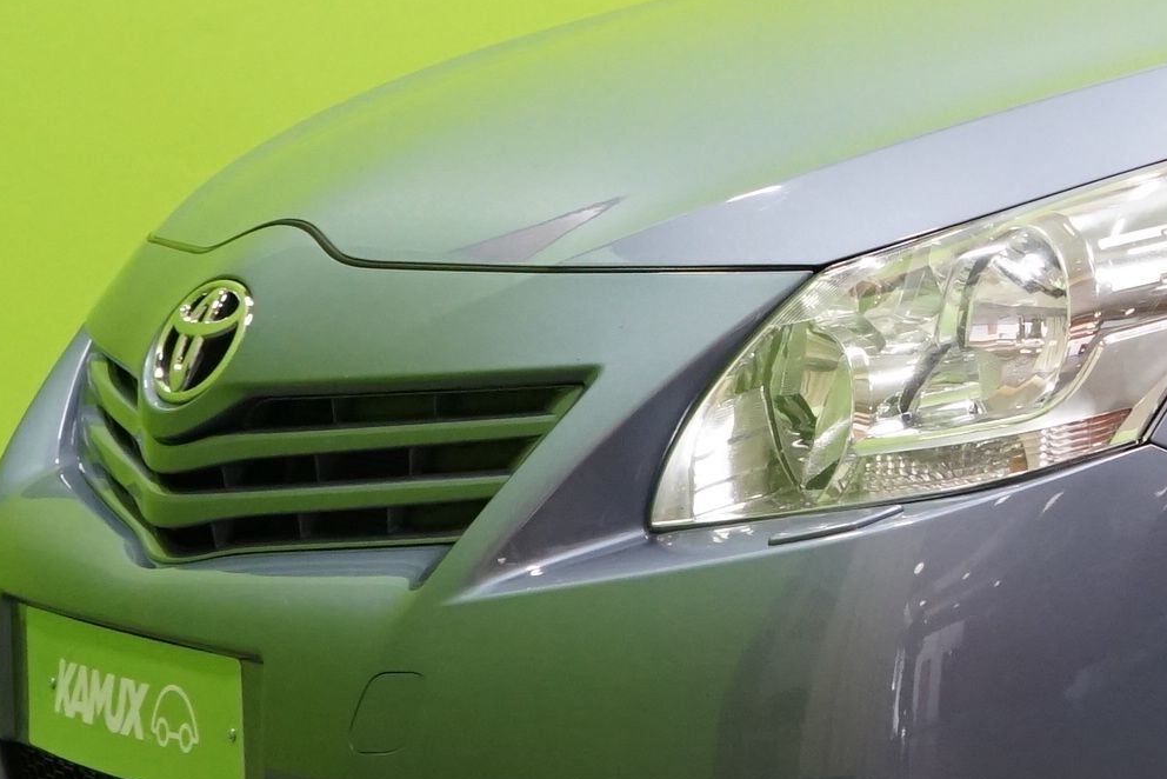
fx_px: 3858
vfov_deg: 11.5
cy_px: 239
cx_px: 1741
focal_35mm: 119
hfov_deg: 15.8
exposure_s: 1/200
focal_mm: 30
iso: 2000
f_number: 4.5
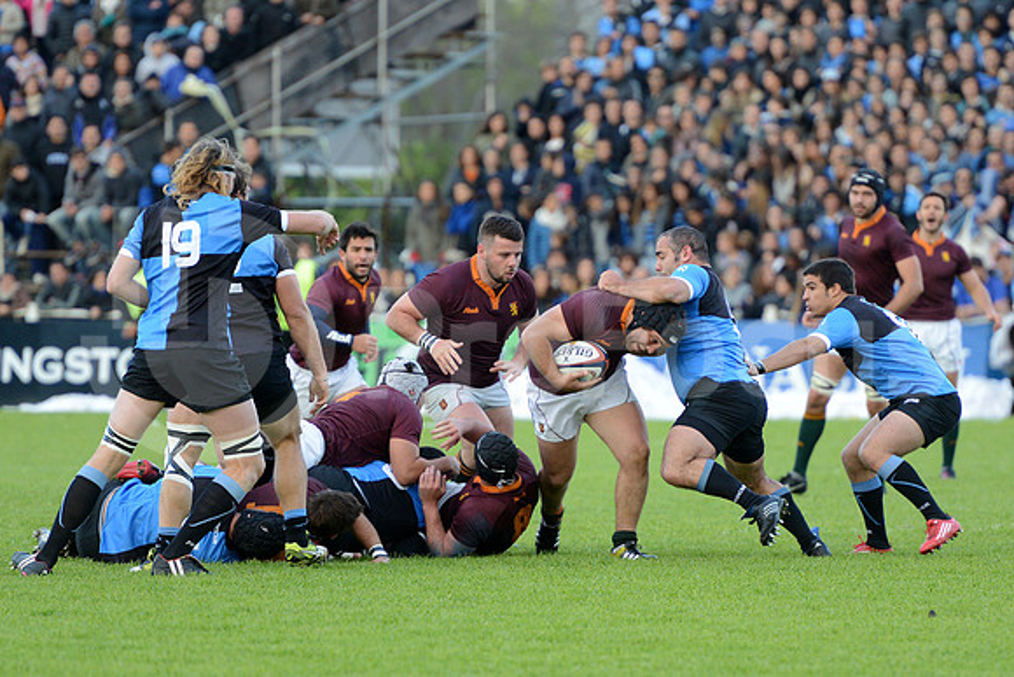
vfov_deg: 5.1
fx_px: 7606
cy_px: 338
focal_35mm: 270
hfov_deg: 7.6
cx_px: 507
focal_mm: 270
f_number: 4
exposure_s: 1/500
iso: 1250
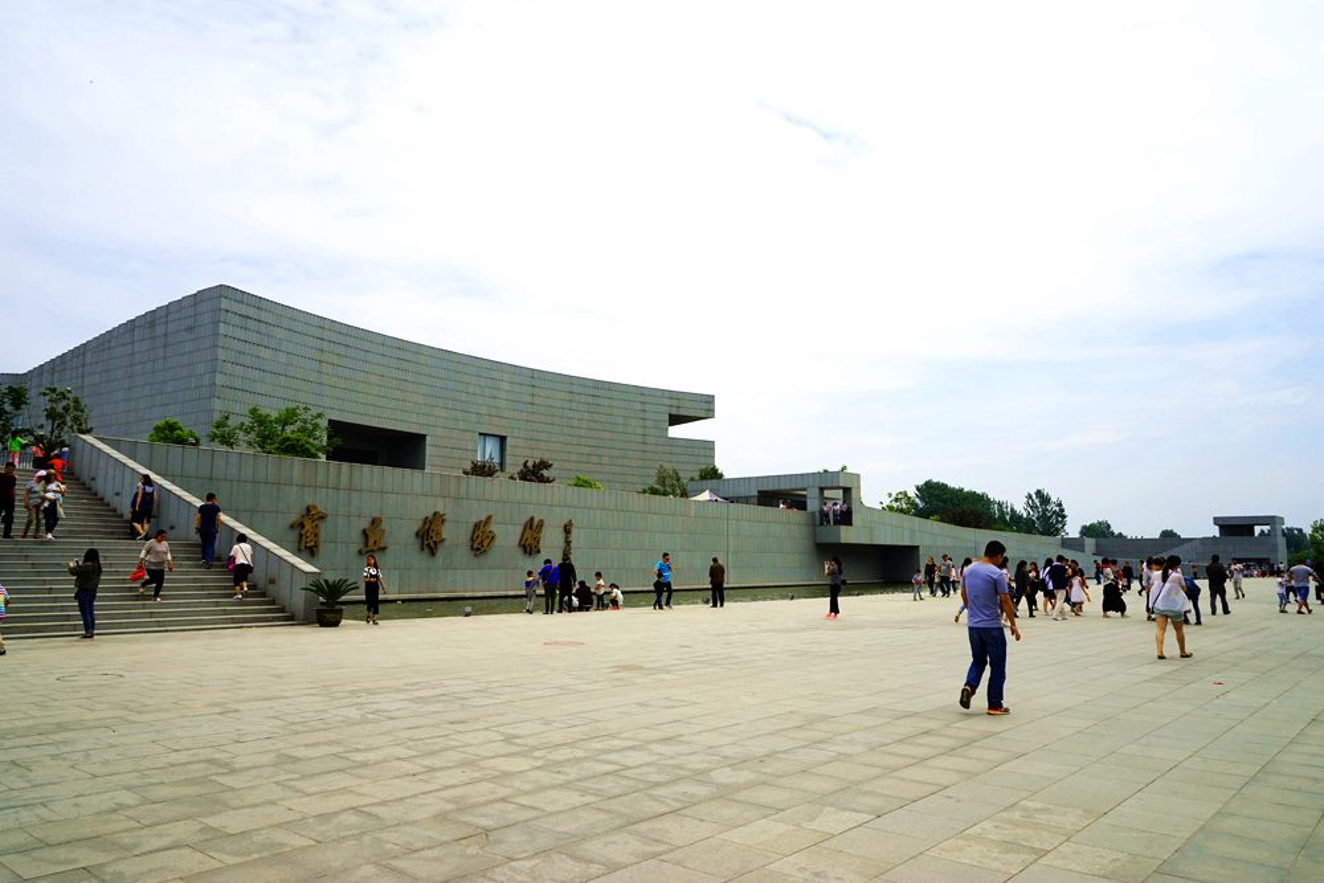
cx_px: 662
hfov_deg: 71.5
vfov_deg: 51.3
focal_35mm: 25
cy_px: 442
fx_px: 920
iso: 100
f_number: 14
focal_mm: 25
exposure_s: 1/160
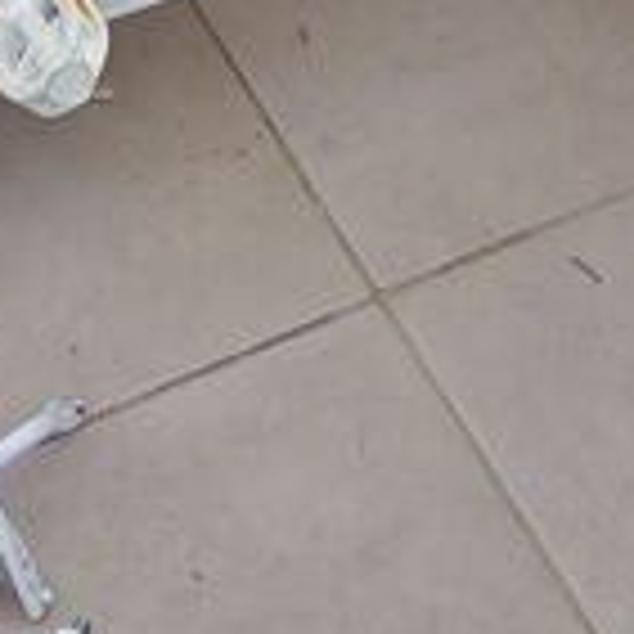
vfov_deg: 16.7
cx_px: -31
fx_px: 2072
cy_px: -108
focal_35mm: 100
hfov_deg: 16.9
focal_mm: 4.6
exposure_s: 1/119
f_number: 2
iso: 20
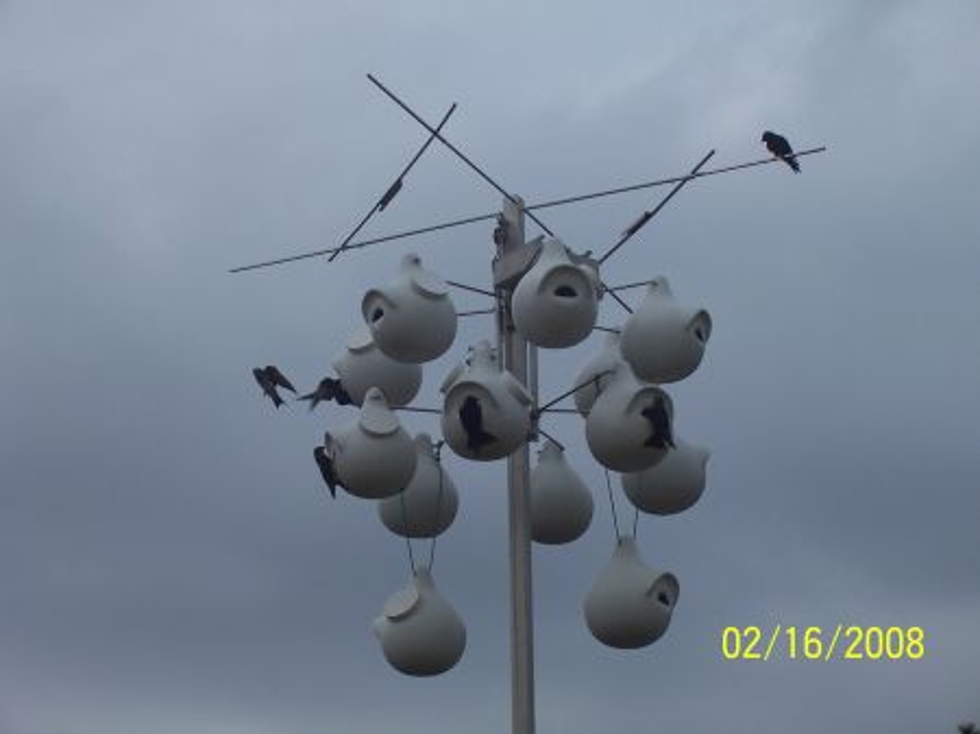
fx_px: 2886
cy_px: 367
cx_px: 490
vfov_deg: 14.5
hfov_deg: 19.3
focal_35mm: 102
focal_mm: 16.8
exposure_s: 1/250
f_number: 4.6
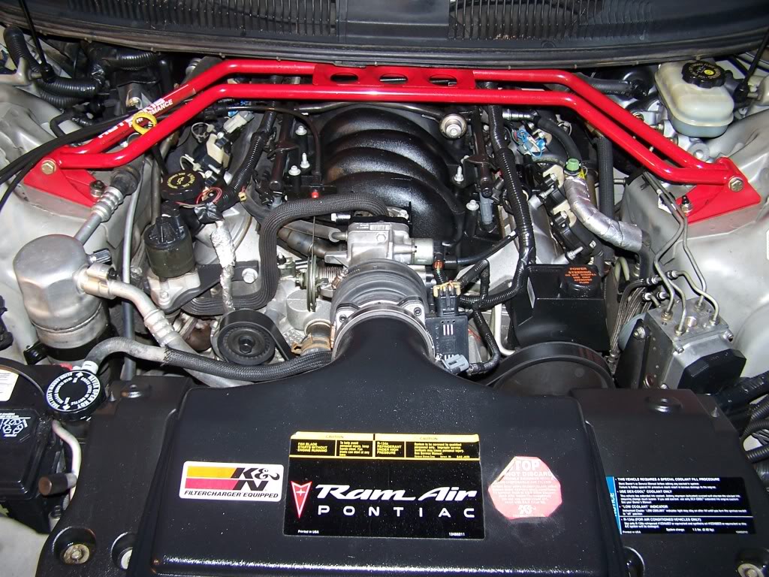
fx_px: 844
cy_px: 288
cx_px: 384
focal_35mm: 38
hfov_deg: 49.0
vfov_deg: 37.7
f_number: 2.8
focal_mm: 6.3
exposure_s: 1/60
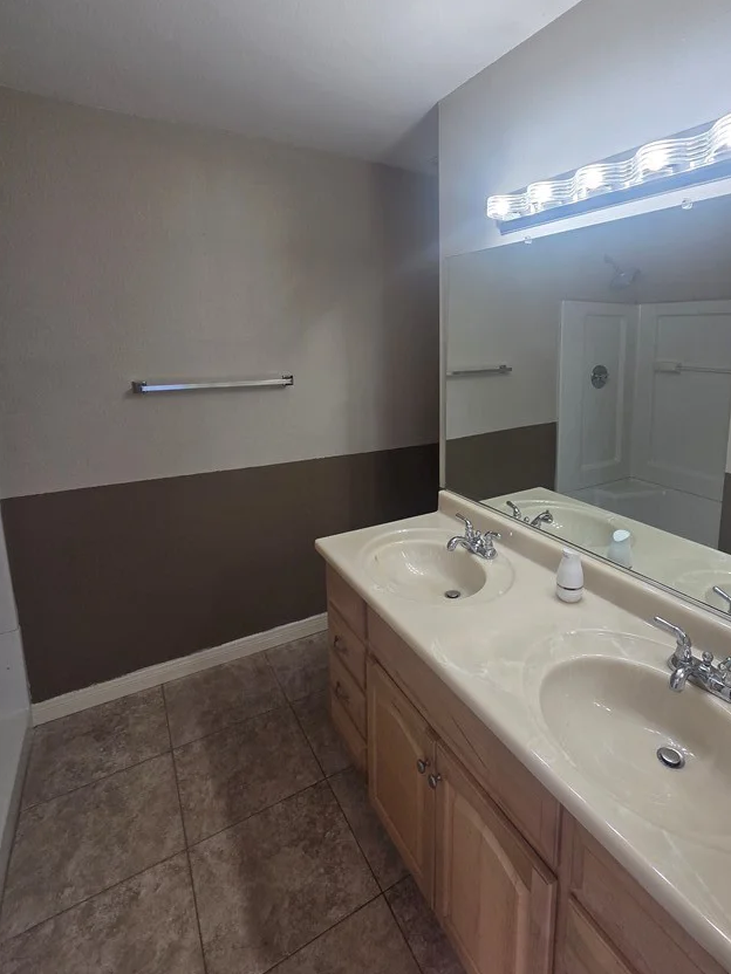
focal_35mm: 16
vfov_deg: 94.0
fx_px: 451
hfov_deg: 77.0
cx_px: 446
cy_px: 426
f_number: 2.2
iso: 100
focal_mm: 2.2
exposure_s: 1/120
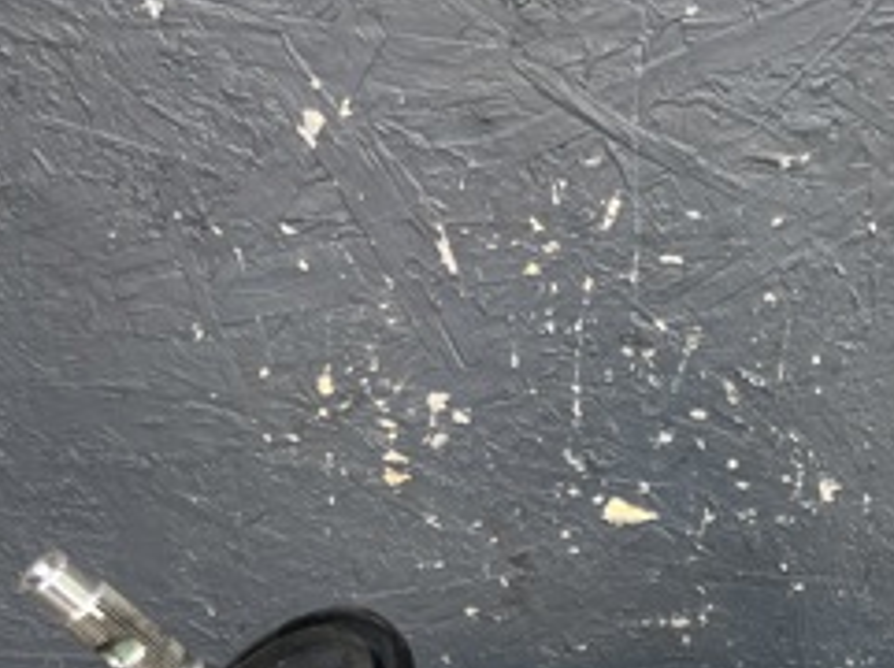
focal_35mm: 69
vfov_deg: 19.8
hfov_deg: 25.3
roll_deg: +1.2
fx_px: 1779
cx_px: 1083
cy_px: 837
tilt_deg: -34.0
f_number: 1.6
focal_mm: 5.1
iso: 32
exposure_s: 1/135
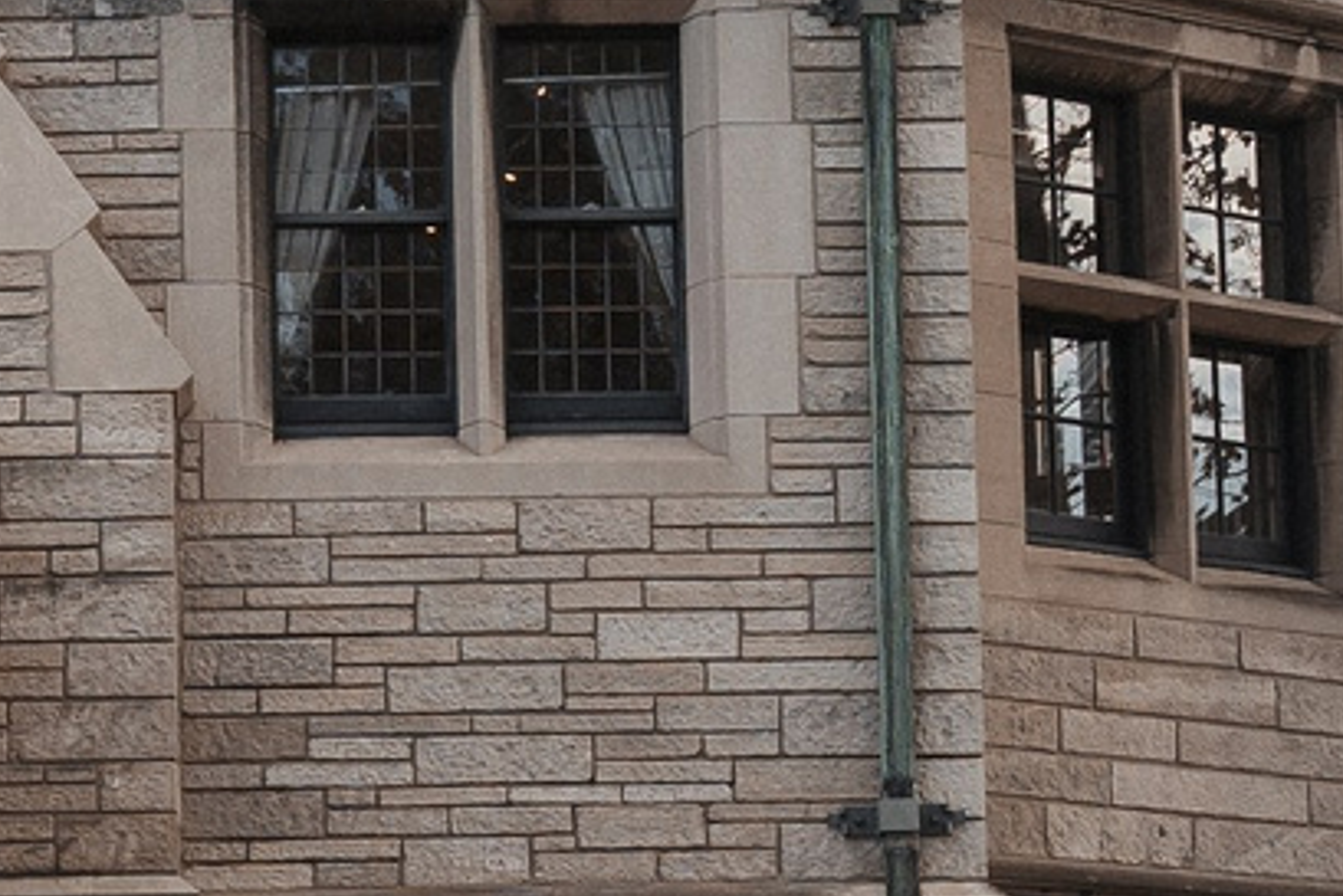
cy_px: 1285
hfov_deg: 12.8
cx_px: 131
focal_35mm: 159
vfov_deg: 8.5
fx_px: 5933
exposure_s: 1/400
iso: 125
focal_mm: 25.4
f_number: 3.2
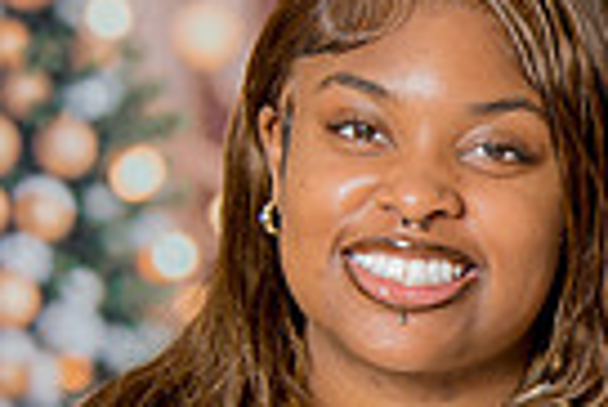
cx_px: 885
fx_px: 4075
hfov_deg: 8.4
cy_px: 233
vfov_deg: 5.7
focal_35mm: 241
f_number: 4
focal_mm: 55
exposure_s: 1/200
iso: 100
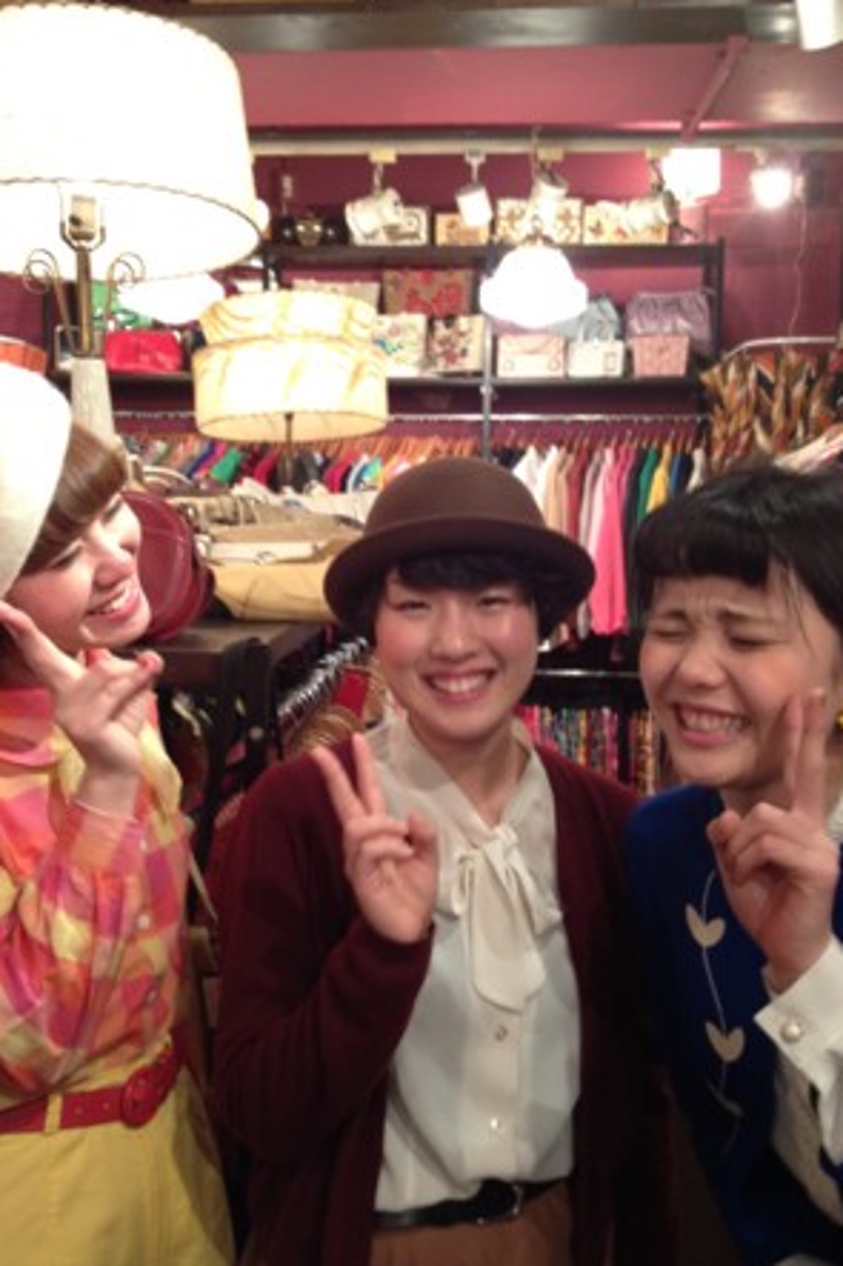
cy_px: 640
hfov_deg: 35.9
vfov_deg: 51.9
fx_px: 1301
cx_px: 389
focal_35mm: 37
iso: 160
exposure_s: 1/20
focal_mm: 4.28
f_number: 2.4
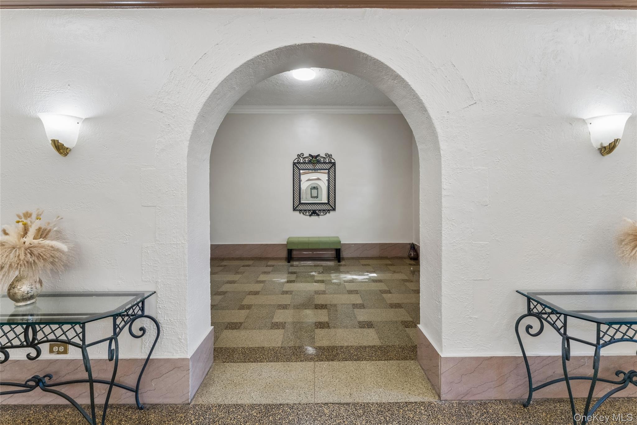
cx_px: 318
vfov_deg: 81.2
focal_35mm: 14
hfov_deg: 104.3
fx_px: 248
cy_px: 212
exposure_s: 1/2.5
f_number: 13
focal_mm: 14
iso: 400
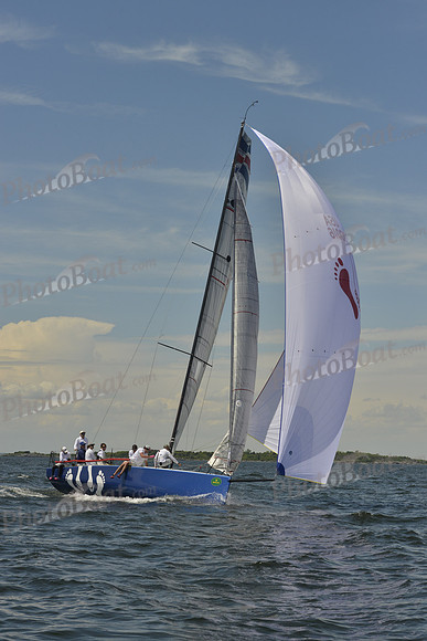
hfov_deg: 19.5
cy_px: 320
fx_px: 1245
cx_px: 214
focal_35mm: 70
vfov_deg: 28.8
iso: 280
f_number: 9
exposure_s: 1/1600
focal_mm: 70
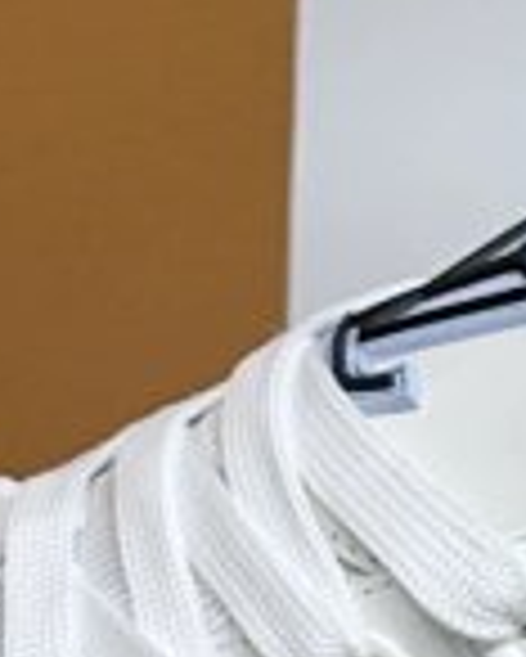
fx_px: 7212
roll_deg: -1.2
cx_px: 288
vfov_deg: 5.1
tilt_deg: -31.2
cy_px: 1451
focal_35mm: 371
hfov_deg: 4.2
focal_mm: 5.96
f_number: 1.6
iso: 50
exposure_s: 1/571
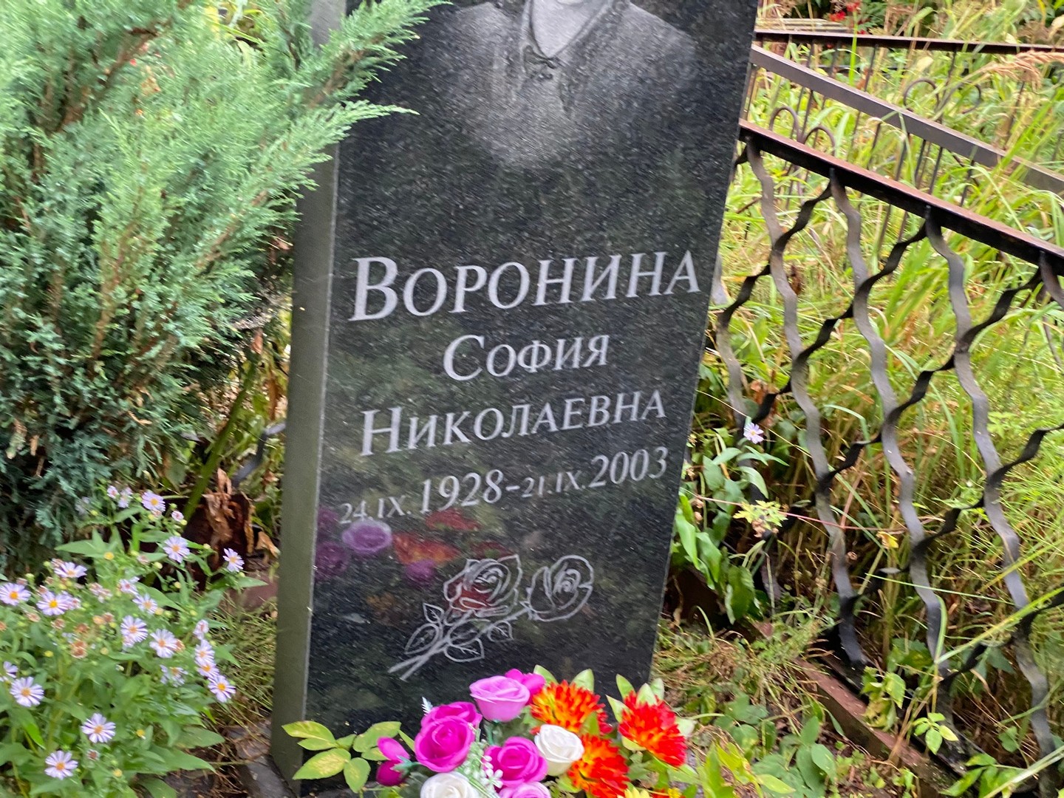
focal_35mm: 52
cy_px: 399
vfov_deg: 28.0
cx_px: 532
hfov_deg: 36.8
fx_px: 1598
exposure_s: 1/71
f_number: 2
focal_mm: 6
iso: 160
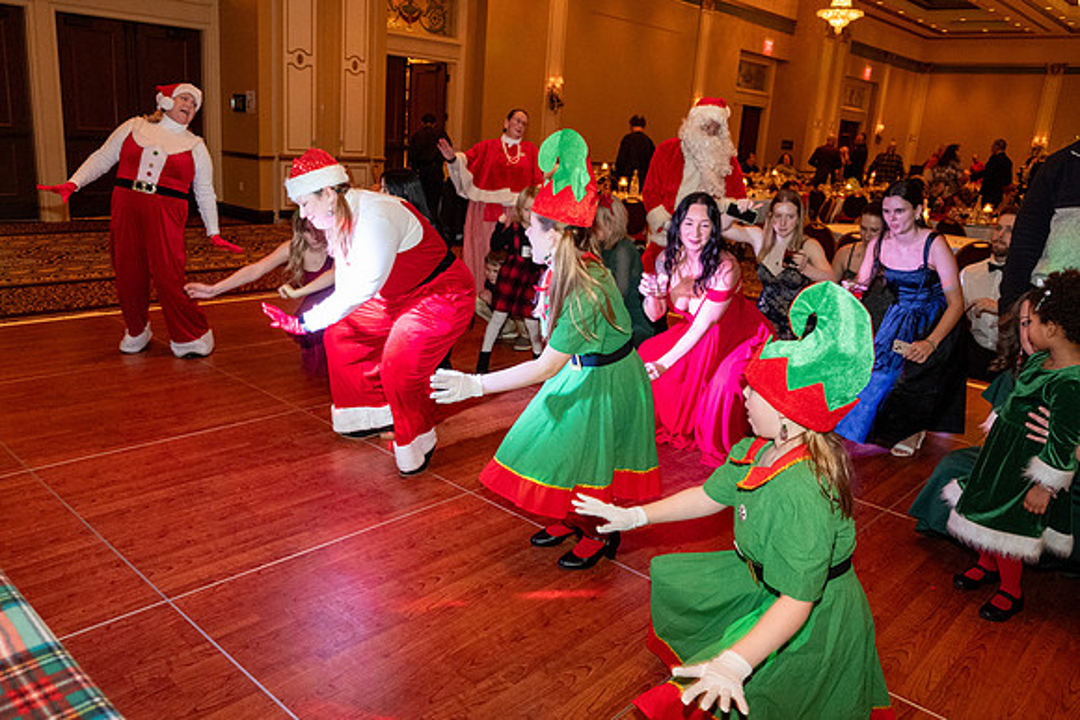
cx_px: 540
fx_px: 810
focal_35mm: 27
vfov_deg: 48.0
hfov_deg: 67.4
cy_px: 360
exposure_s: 1/125
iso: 2500
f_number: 2.8
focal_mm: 18
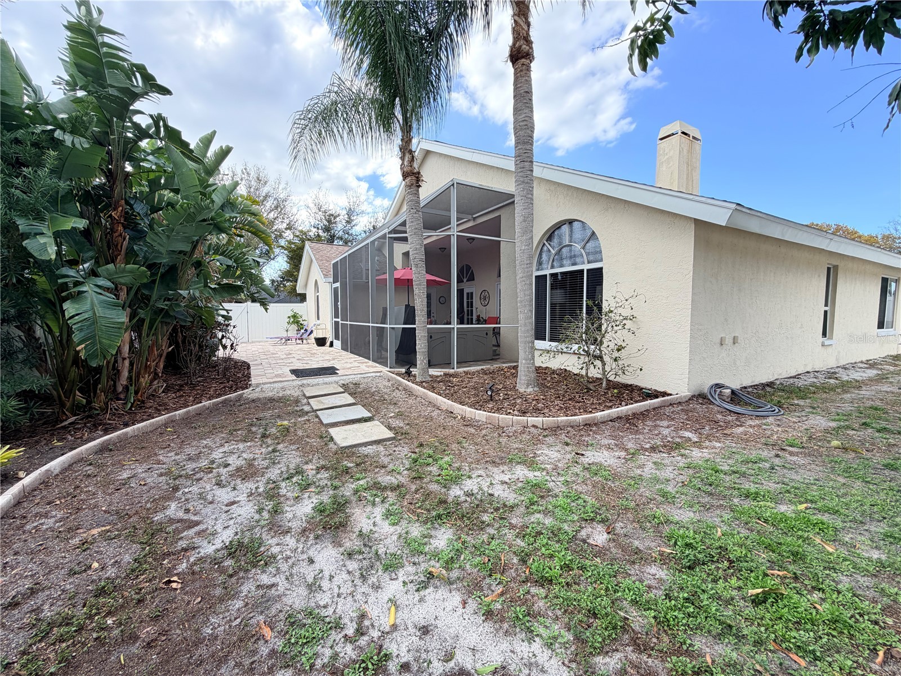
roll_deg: +1.1
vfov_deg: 85.7
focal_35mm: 14
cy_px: 338
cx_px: 450
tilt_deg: -4.3
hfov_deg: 102.1
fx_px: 364
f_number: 2.2
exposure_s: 1/266
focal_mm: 2.22
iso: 50
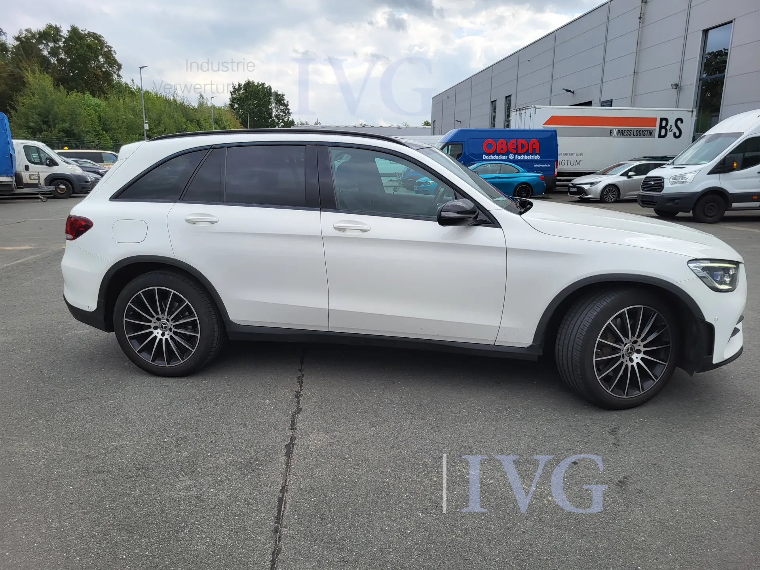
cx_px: 380
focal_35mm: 26
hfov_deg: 67.3
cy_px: 285
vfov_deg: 53.1
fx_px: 571
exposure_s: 1/1286
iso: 40
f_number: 1.8
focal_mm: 5.4
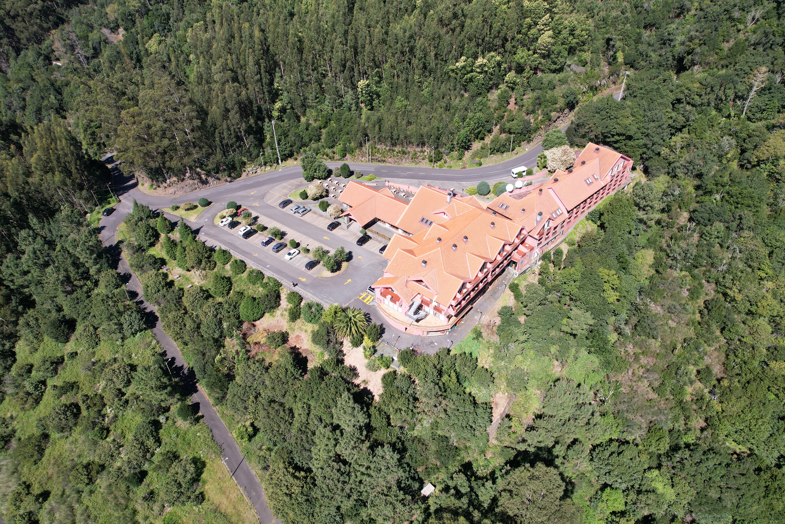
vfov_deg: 57.2
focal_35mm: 22
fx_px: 480
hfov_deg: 78.6
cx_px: 392
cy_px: 262
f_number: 2.8
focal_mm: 8.38
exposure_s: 1/1250
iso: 130
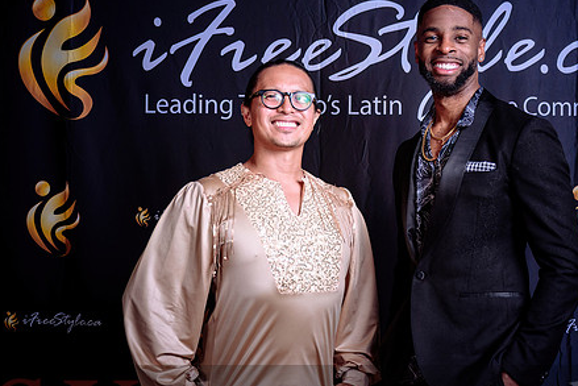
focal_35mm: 64
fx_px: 1028
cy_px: 186
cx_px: 374
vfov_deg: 21.3
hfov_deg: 31.2
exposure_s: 1/100
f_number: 3.2
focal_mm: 41
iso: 125
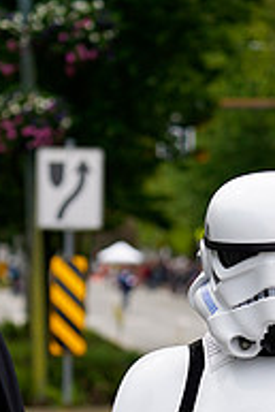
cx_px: 193
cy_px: 478
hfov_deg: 6.5
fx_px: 2402
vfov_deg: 9.7
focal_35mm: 210
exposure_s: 1/400
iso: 160
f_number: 3.2
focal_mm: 70
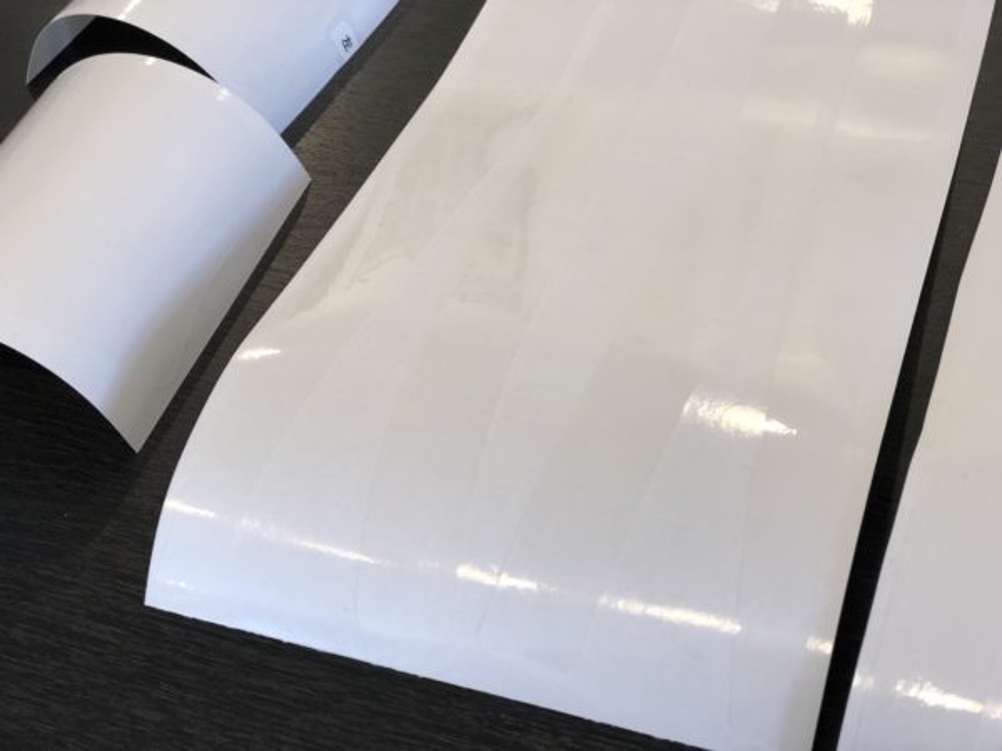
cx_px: 501
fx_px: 1650
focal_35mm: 57
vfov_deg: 25.7
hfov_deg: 33.8
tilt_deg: -48.8
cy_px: 376
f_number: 2.8
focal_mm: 6.6
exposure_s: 1/30
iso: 50
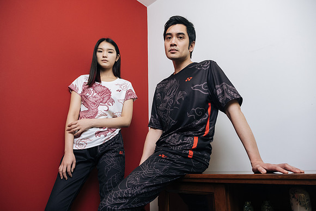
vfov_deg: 53.2
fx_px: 211
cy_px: 106
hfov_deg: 73.7
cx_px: 158
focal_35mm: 24
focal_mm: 16
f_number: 3.2
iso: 1000
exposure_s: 1/125
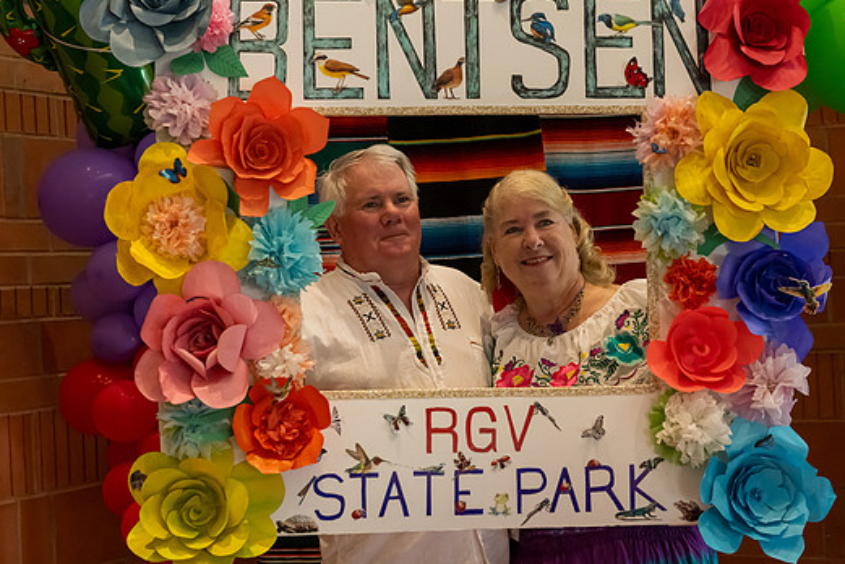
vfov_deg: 19.8
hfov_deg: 29.2
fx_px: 1620
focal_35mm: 69
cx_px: 494
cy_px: 256
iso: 8000
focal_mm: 58
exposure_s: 1/400
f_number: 5.6
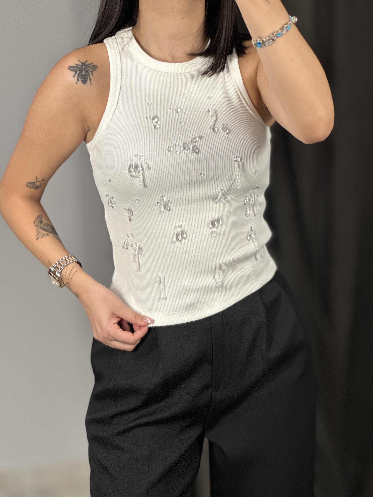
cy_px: 248
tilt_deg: -28.4
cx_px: 186
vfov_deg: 25.3
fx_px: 1106
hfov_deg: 19.1
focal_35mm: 77
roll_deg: +2.3
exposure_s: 1/100
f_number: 2.8
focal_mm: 9
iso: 160
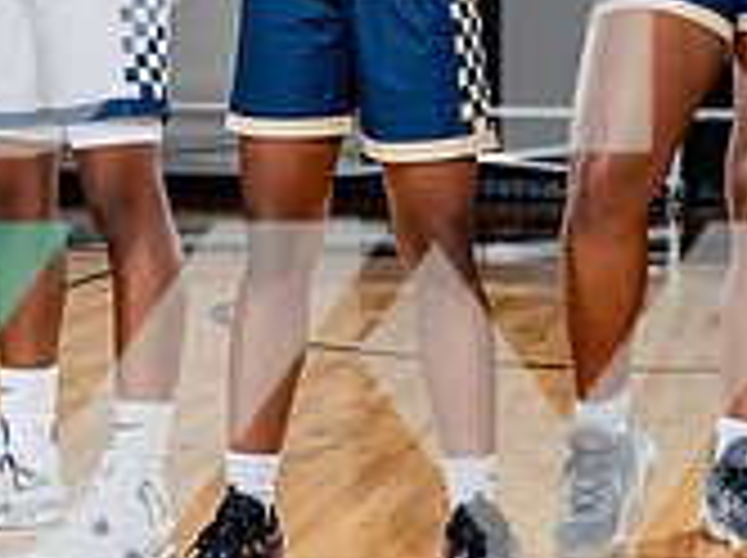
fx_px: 2392
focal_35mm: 111
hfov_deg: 17.3
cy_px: -83
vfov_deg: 13.0
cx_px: 765
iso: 200
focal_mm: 33
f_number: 5.6
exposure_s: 1/250
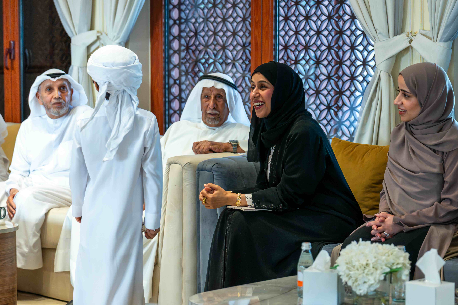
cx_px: 229
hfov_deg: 19.5
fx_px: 1336
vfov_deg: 13.0
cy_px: 152
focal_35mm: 105
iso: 2500
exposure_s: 1/200
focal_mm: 70
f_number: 2.8
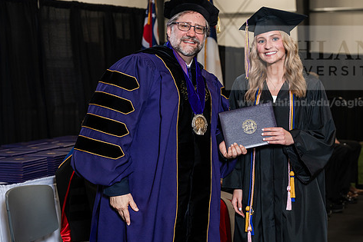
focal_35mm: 86
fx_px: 867
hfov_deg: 23.6
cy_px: 119
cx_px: 202
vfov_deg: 15.9
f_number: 4.5
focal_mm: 70
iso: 1250
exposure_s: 1/200
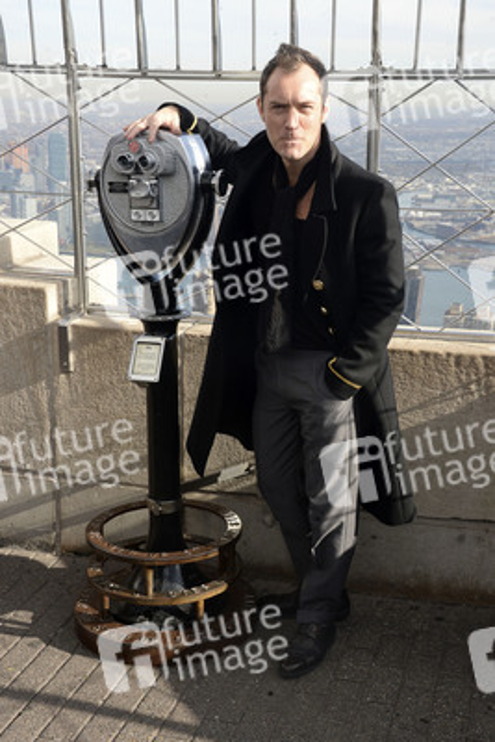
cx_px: 248
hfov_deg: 28.1
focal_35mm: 48
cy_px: 371
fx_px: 989
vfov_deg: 41.1
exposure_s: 1/250
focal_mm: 48
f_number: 13
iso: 500
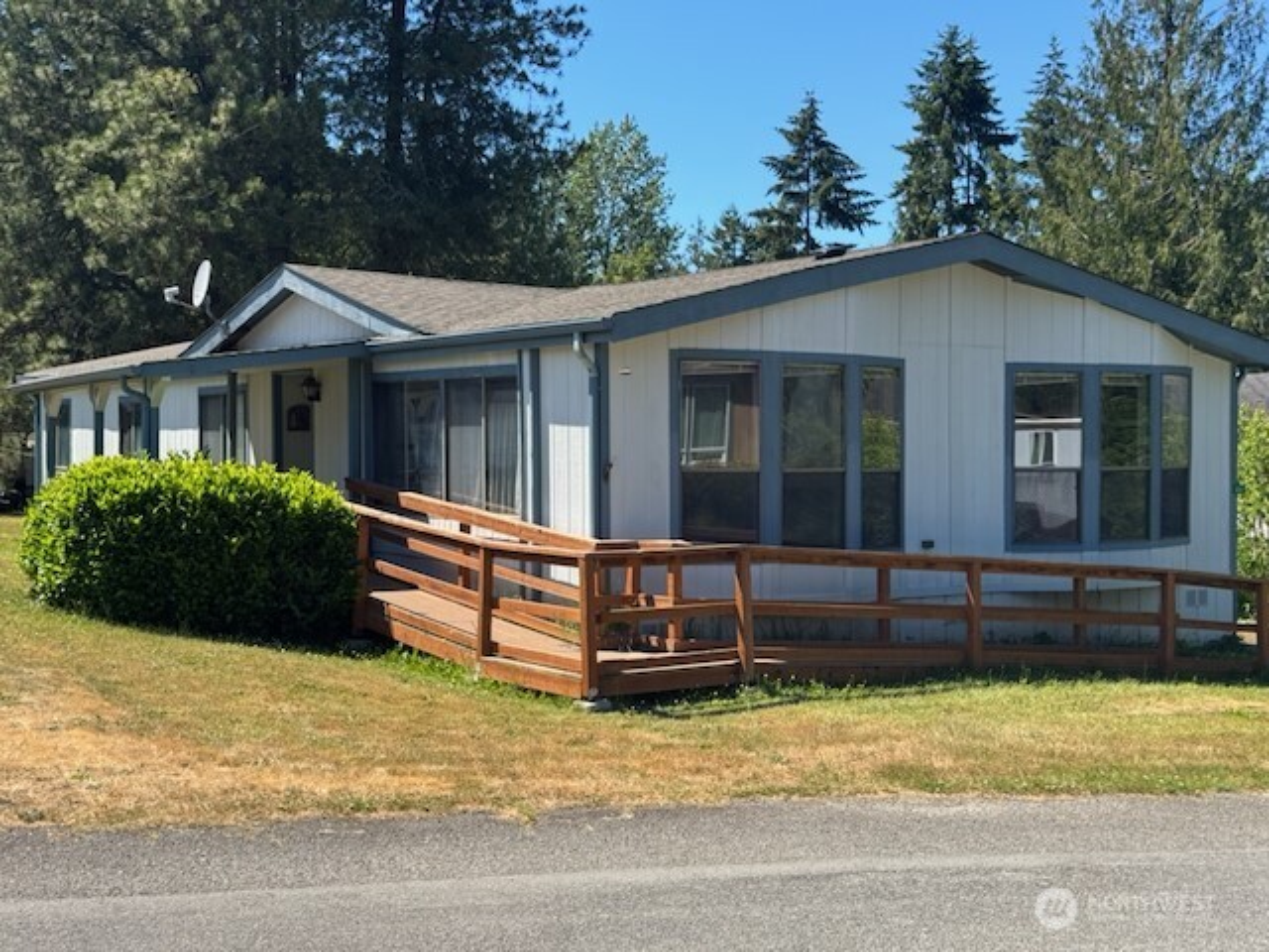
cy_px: 476
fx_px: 1760
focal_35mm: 48
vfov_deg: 30.3
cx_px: 634
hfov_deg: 39.7
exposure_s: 1/2252
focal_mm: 6.76
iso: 64
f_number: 1.78
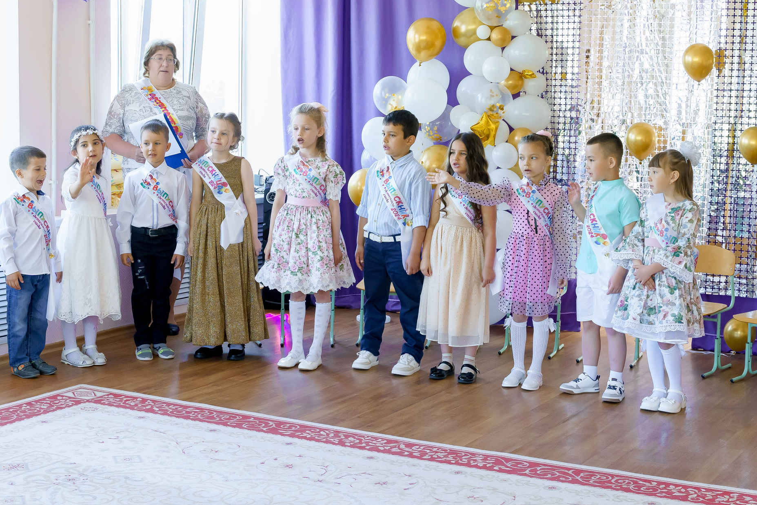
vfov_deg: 22.3
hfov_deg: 32.9
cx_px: 376
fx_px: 1283
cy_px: 240
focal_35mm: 61
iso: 2500
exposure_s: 1/160
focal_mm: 43
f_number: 5
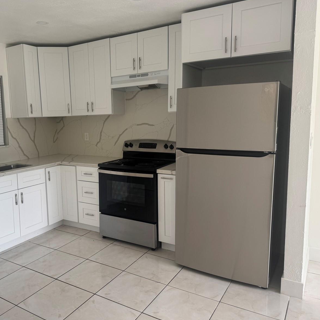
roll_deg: +2.2
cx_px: 109
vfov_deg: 55.6
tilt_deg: -8.5
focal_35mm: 29
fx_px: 303
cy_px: 158
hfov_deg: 54.6
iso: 50
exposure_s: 1/121
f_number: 1.78
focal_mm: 6.76
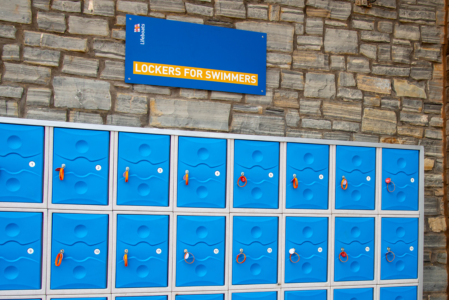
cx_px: 290
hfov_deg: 41.5
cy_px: 209
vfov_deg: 28.4
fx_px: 586
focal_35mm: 47
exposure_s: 1/125
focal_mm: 31
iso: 100
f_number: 6.3
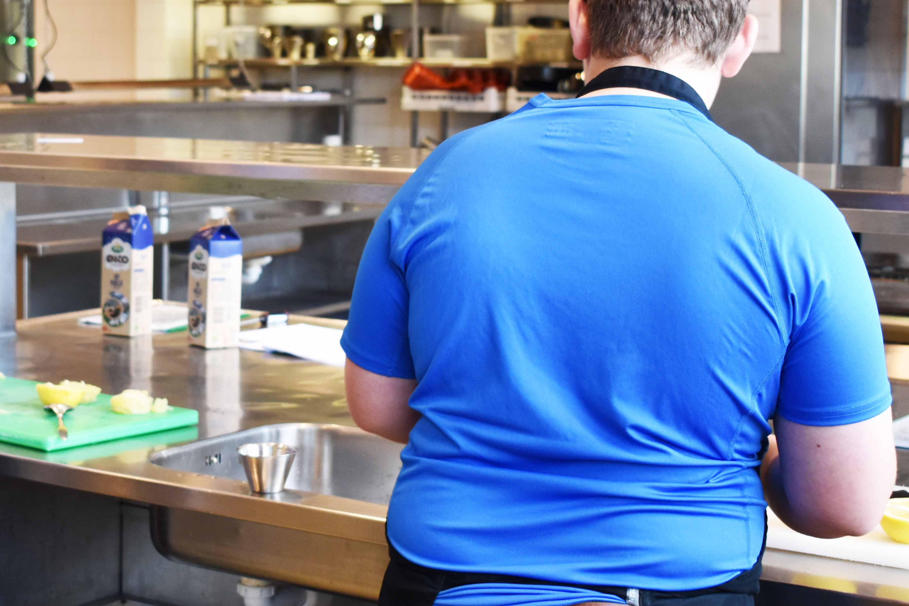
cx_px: 250
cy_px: 226
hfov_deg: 25.8
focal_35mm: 78
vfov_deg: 17.5
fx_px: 1965
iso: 560
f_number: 4.2
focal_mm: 31
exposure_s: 1/60
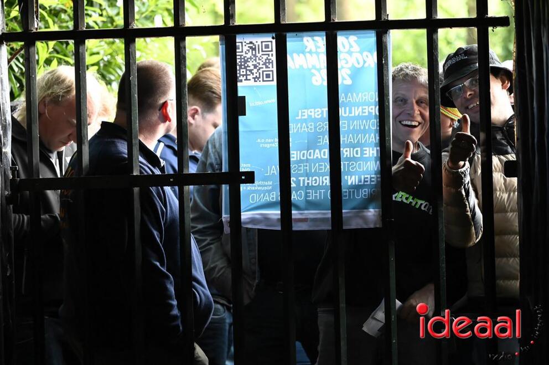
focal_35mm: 140
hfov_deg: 14.7
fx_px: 2133
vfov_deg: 9.8
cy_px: 182
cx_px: 274
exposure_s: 1/80
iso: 8000
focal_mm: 140
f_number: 4.8
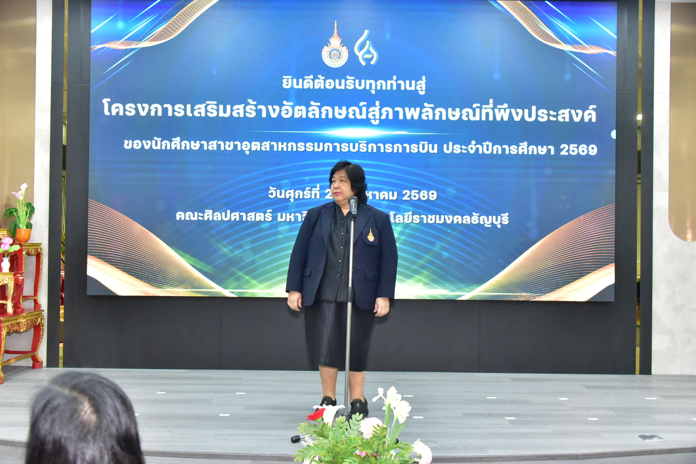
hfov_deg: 50.7
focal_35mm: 38
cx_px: 348
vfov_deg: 35.1
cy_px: 232
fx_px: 735
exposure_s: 1/200
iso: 4000
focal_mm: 38
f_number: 5.6
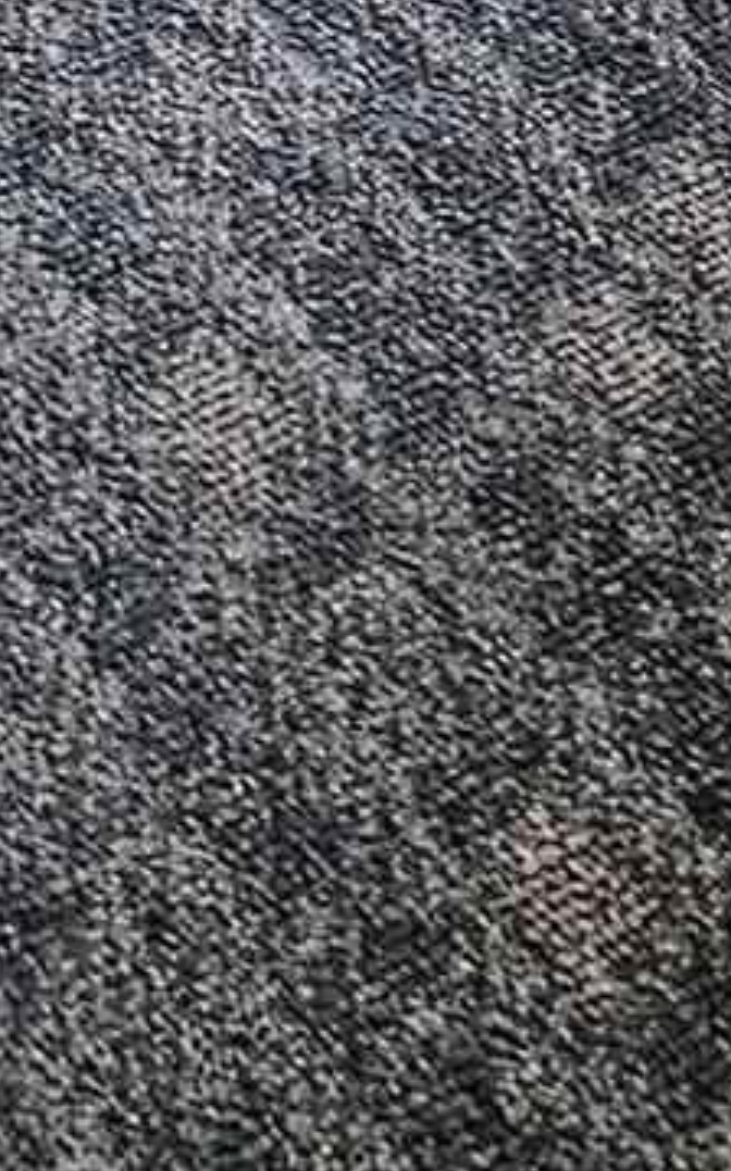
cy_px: -2260
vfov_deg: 11.4
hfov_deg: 9.6
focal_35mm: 118
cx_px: -1155
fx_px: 3766
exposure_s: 1/60
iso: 125
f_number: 2.2
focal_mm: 2.2
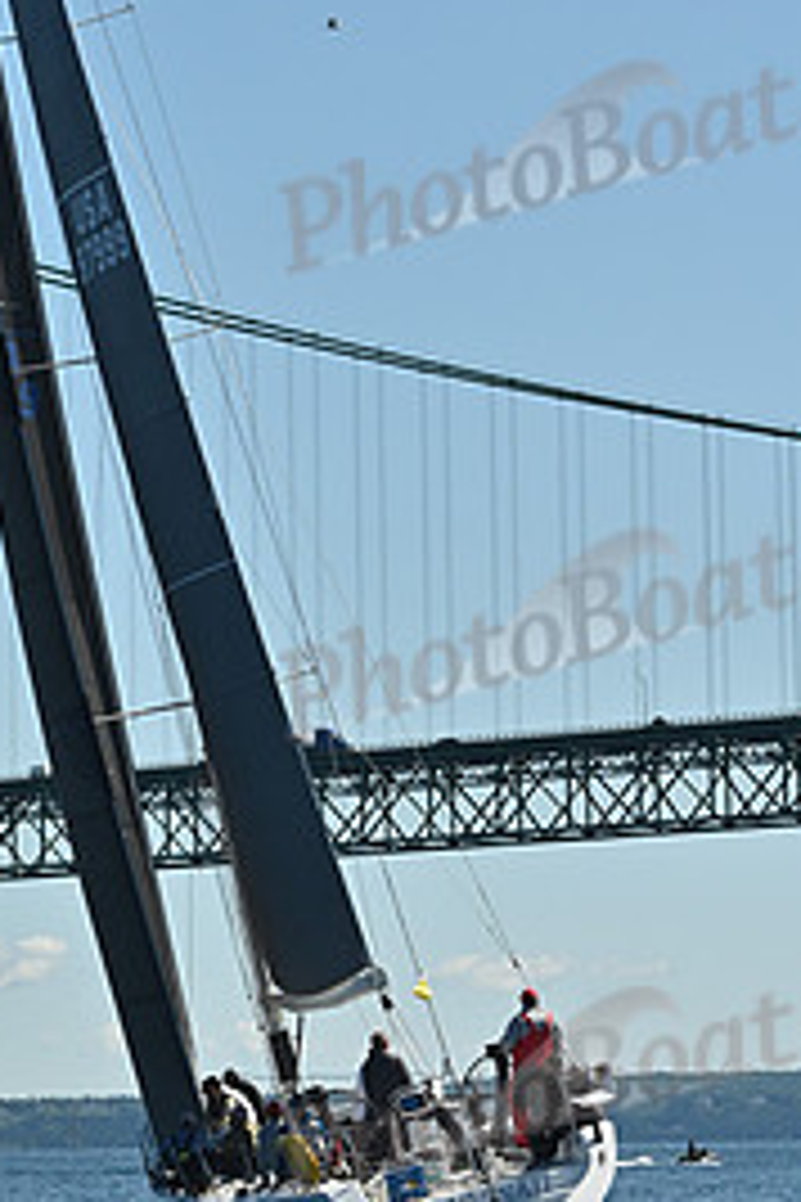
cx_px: 47
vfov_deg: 11.0
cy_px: 455
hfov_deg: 7.3
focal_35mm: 187
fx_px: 6241
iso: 320
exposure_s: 1/1000
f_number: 10
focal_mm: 86
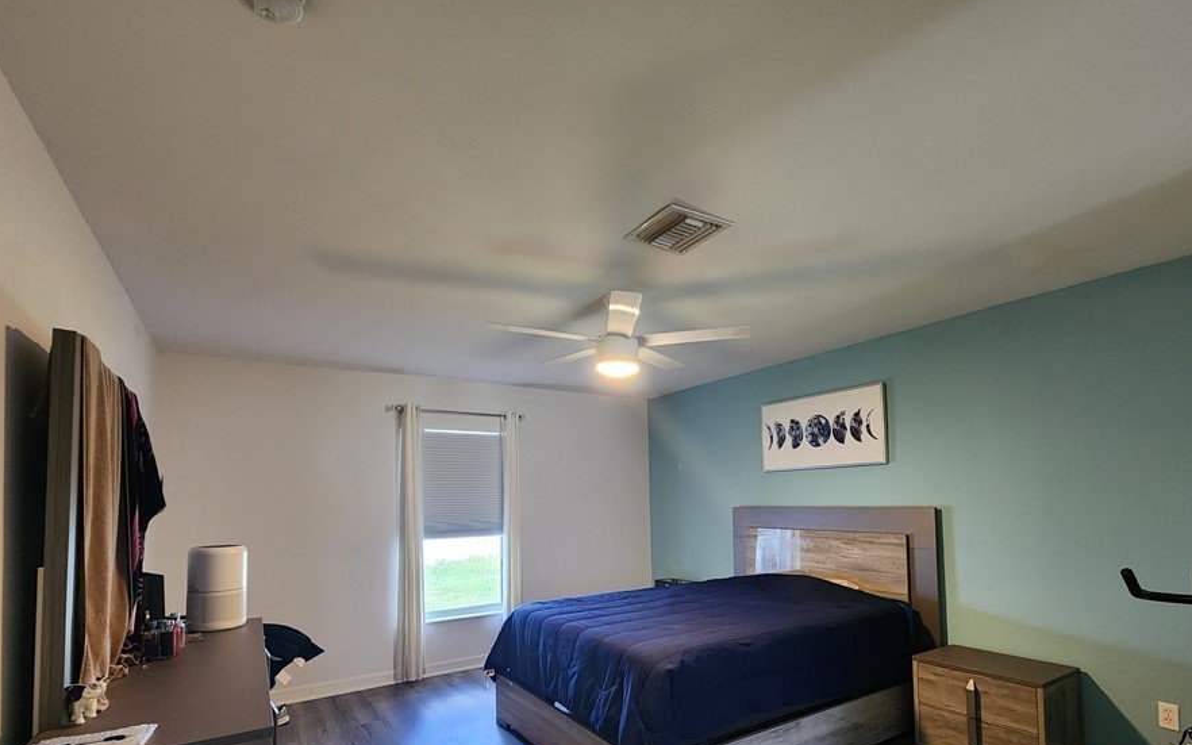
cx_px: 620
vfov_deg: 69.6
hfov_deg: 97.8
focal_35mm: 16
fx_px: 520
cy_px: 483
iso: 400
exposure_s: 1/30
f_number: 2.2
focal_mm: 2.2
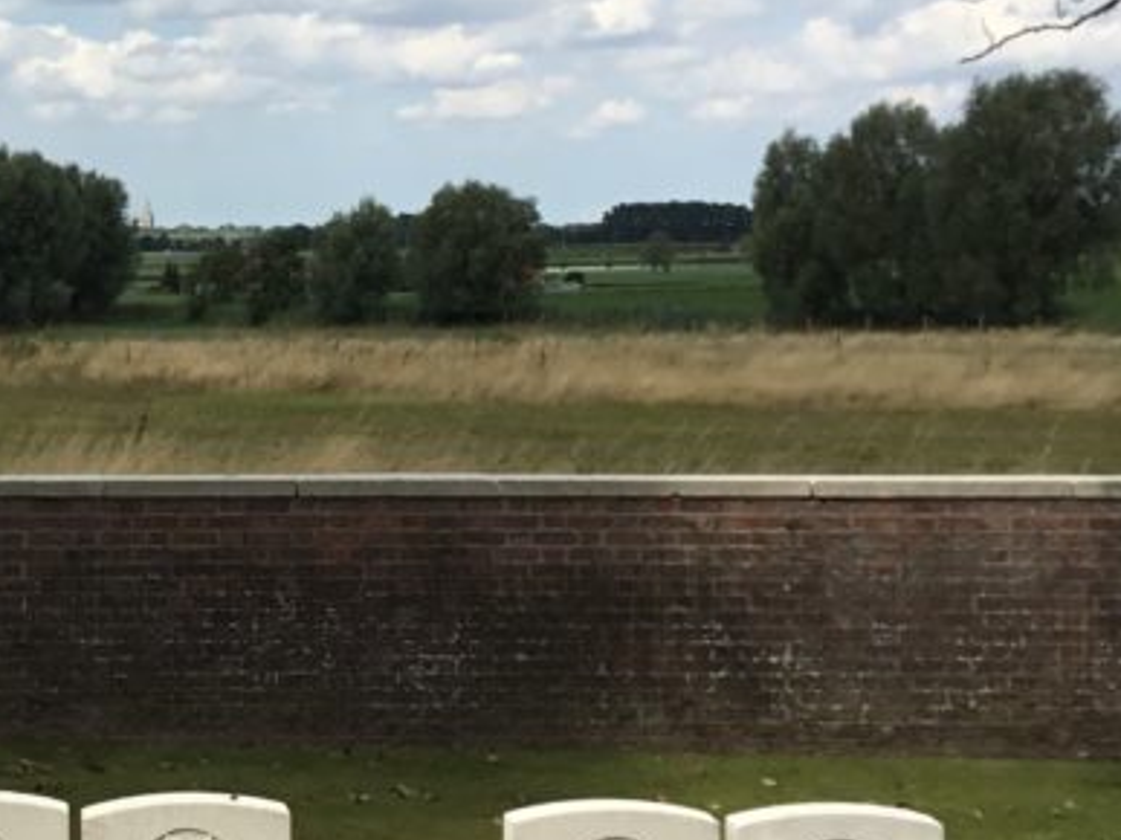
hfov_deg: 23.1
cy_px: 295
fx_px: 2655
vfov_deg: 17.9
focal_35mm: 82
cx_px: 58
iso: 25
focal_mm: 3.3
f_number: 2.4
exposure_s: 1/1431
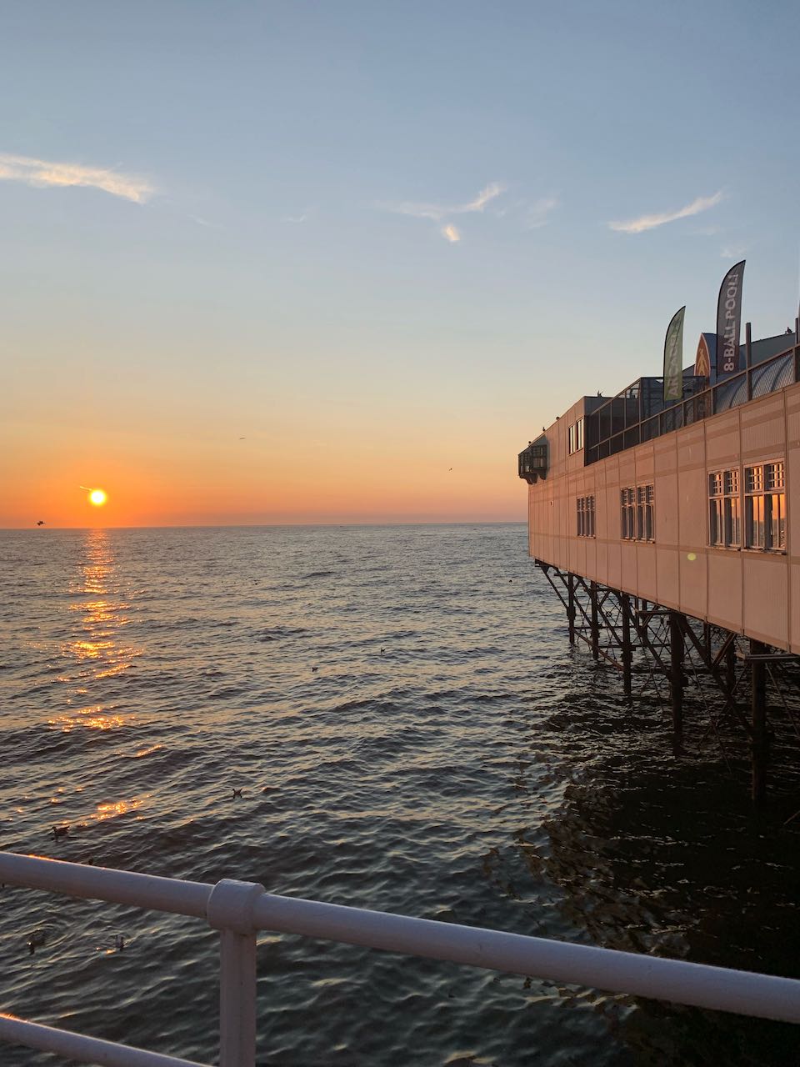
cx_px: 400
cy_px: 534
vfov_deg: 67.3
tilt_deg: +0.4
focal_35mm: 26
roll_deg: +0.3
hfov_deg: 53.1
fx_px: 801
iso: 25
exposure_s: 1/1100
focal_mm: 4.25
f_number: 1.8
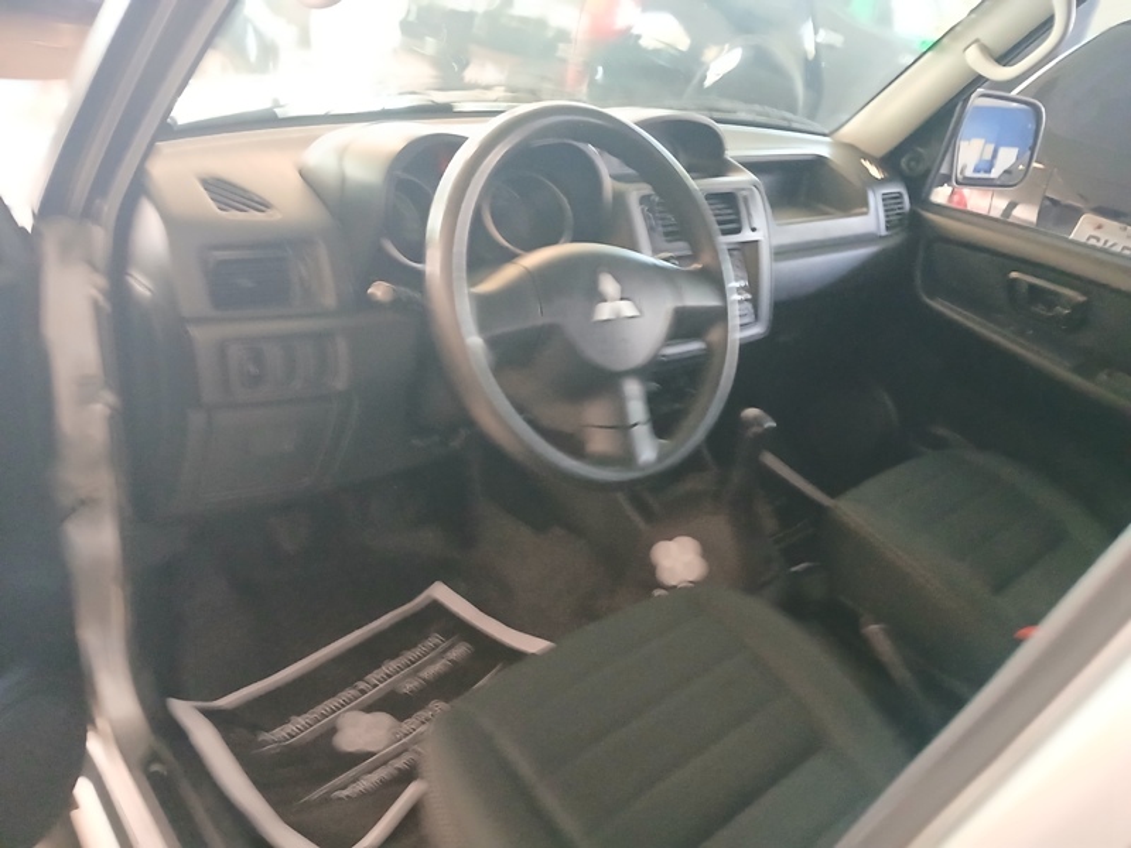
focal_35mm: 26
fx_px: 849
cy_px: 424
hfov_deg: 67.3
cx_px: 566
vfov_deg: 53.1
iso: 800
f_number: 1.8
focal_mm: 3.98
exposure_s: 1/17.1
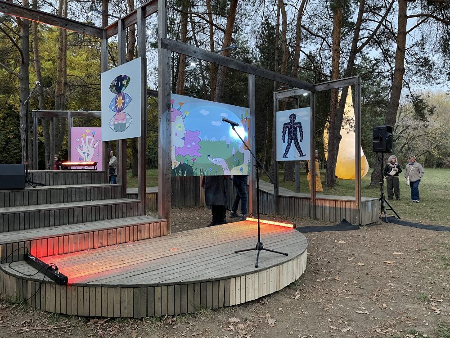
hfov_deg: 67.3
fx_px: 338
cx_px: 225
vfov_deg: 53.1
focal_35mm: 26
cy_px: 169
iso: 200
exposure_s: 1/50
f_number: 1.6
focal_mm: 4.2
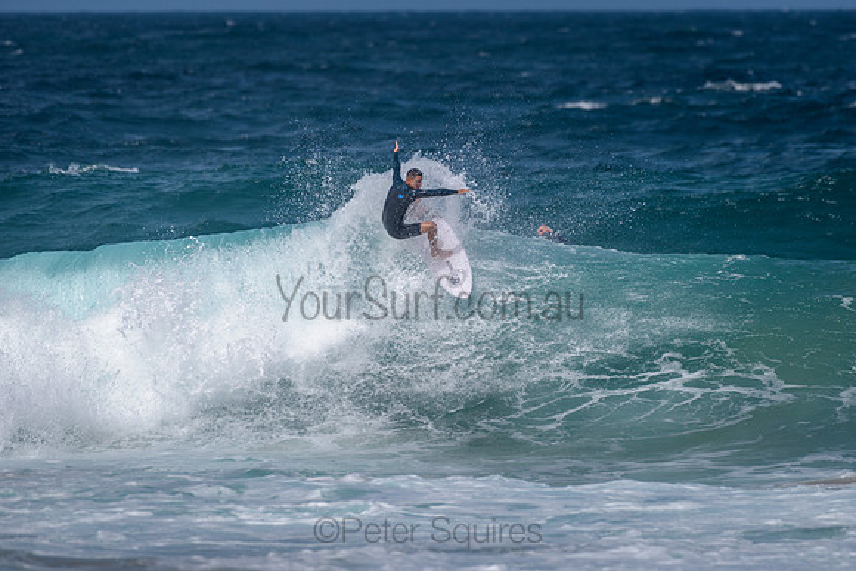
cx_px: 516
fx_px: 14587
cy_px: 221
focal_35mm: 613
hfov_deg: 3.4
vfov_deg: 2.2
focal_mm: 500
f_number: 5.6
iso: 72
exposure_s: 1/2000
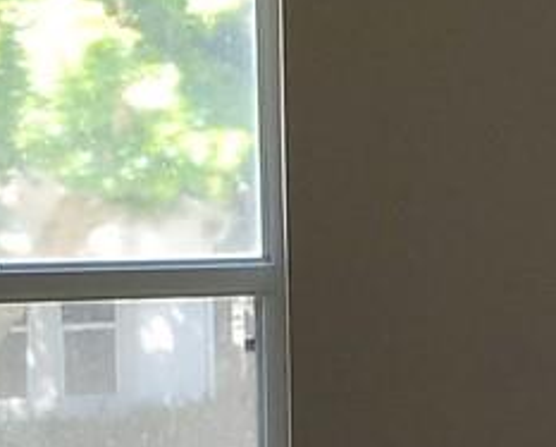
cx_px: 1401
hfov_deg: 9.6
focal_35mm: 174
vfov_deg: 8.9
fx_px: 2867
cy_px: 182
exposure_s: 1/120
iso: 64
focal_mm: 5.4
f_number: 1.8
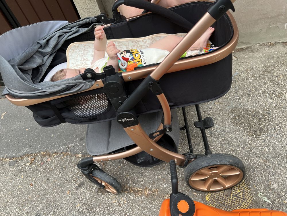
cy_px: 108
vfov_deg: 53.1
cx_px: 144
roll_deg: +18.7
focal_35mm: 26
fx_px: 216
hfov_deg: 67.3
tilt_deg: -44.0
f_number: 1.5
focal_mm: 5.7
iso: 32
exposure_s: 1/132
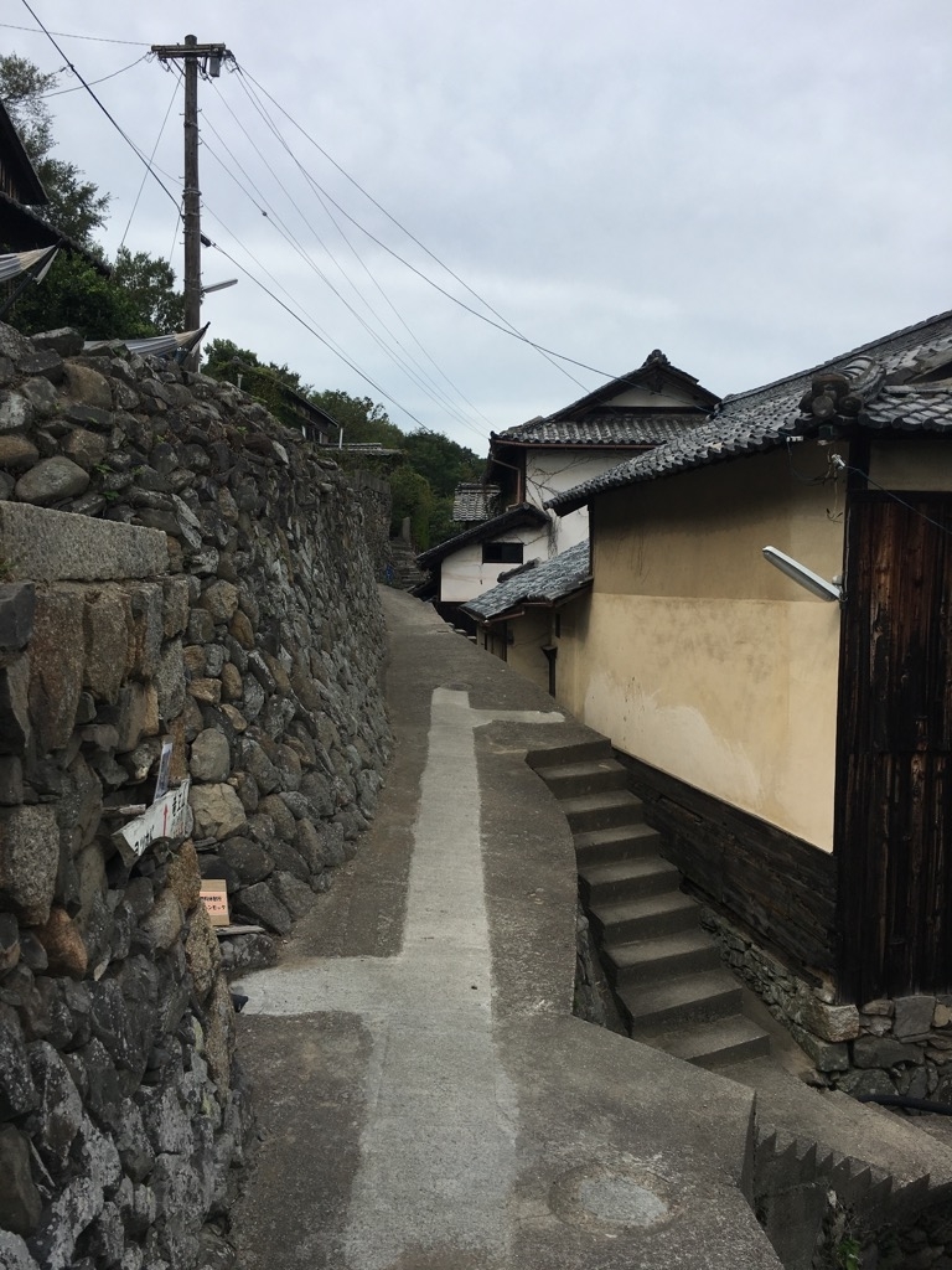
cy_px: 635
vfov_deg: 61.7
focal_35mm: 29
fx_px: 1063
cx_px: 476
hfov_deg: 48.2
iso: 25
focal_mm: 4.15
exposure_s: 1/1972
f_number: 2.2
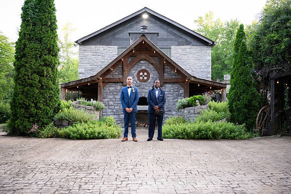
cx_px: 146
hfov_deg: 55.8
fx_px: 275
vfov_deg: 38.8
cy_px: 97
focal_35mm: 34
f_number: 4
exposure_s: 1/200
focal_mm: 34
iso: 800
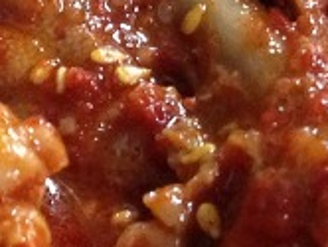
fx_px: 1926
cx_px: -247
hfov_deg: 9.3
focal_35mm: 203
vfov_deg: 7.3
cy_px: 30
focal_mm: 4.13
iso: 500
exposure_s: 1/15
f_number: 2.4
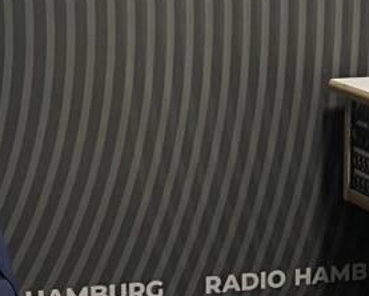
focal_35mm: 88
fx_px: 962
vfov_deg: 16.3
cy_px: 417
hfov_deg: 21.4
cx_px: 297
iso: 160
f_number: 1.6
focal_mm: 5.1
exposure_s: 1/44
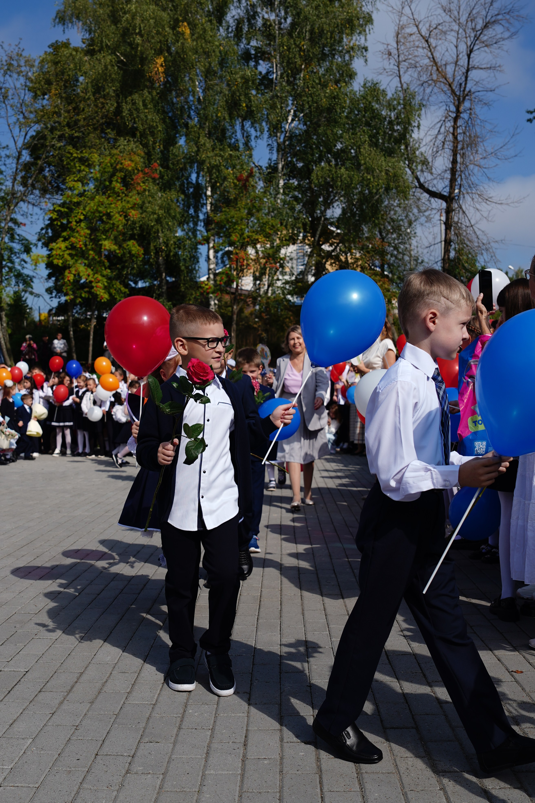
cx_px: 268
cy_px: 402
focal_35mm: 36
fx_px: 802
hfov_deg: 36.9
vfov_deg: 53.1
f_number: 4
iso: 80
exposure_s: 1/1250
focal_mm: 24
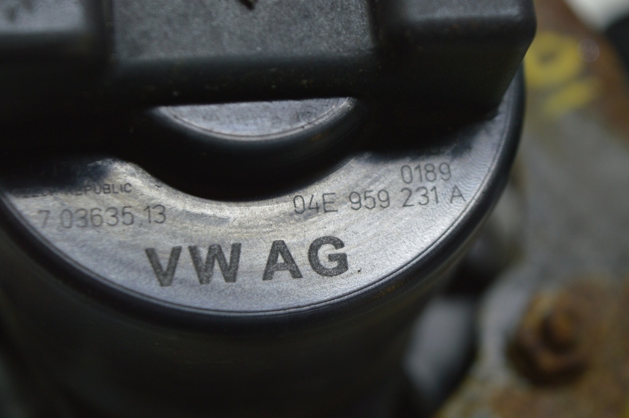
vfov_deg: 16.5
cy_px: 209
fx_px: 1440
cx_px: 314
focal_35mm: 82
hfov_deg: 24.6
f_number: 5.6
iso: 400
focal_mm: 55
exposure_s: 1/40
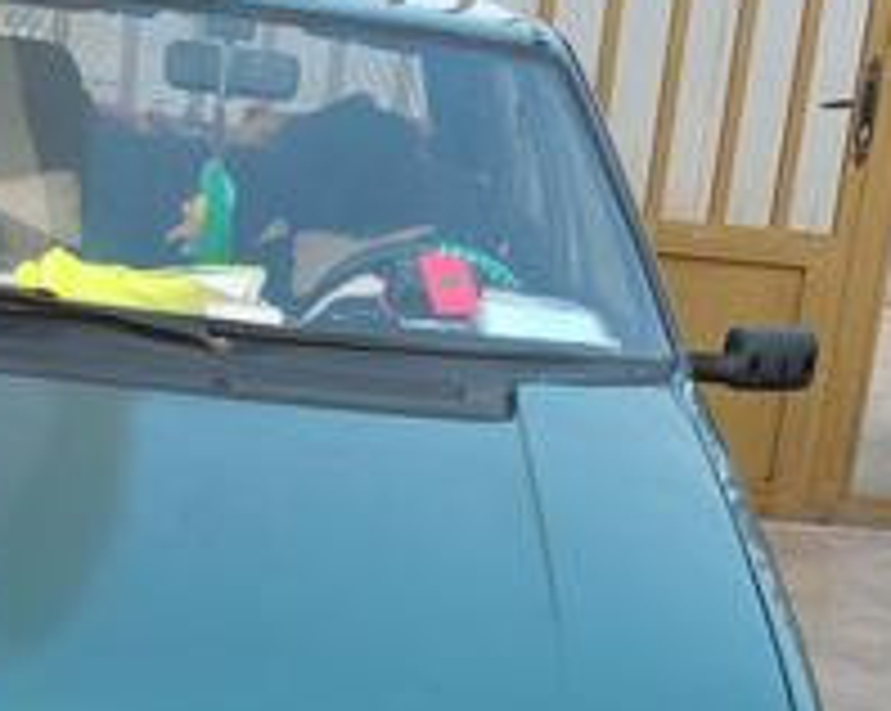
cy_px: 821
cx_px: 468
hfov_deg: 22.0
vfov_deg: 17.0
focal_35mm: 87
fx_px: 2292
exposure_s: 1/100
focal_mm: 3.79
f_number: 2.2
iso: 171
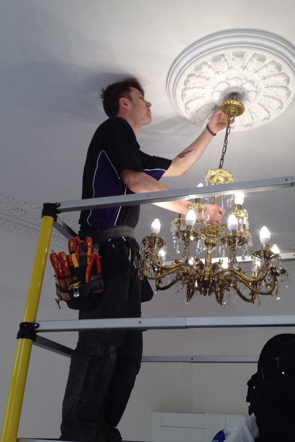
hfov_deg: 35.9
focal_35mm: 37
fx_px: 455
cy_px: 222
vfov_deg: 51.9
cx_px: 154
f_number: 2.4
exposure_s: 1/120
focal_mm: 4.28
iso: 64
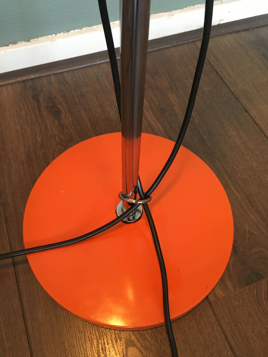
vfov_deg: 61.7
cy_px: 178
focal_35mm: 29
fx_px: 299
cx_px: 134
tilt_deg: -57.8
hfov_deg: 48.2
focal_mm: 4.15
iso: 200
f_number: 2.2
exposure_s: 1/25
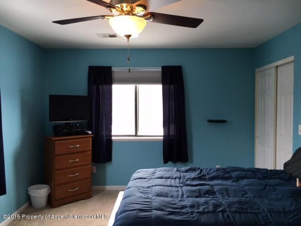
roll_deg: +0.8
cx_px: 150
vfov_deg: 48.2
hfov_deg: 61.7
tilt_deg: -2.2
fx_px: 252
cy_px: 113
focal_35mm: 29
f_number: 2.2
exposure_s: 1/30
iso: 25
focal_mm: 4.15
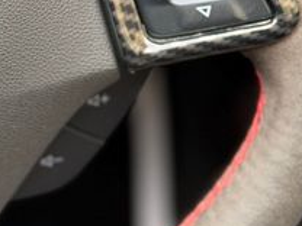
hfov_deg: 13.2
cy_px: 13
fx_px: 1291
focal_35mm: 148
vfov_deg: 10.0
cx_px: 36
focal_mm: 6.76
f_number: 1.78
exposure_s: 1/136
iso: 50
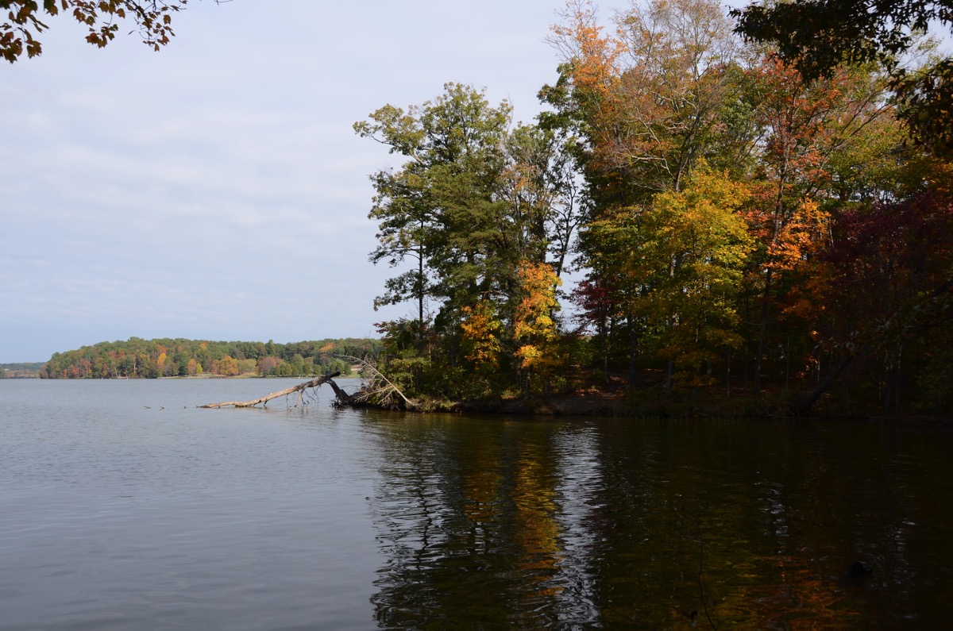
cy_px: 316
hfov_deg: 62.0
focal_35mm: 30
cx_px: 476
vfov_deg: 43.4
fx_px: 793
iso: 100
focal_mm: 20
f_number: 7.1
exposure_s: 1/200
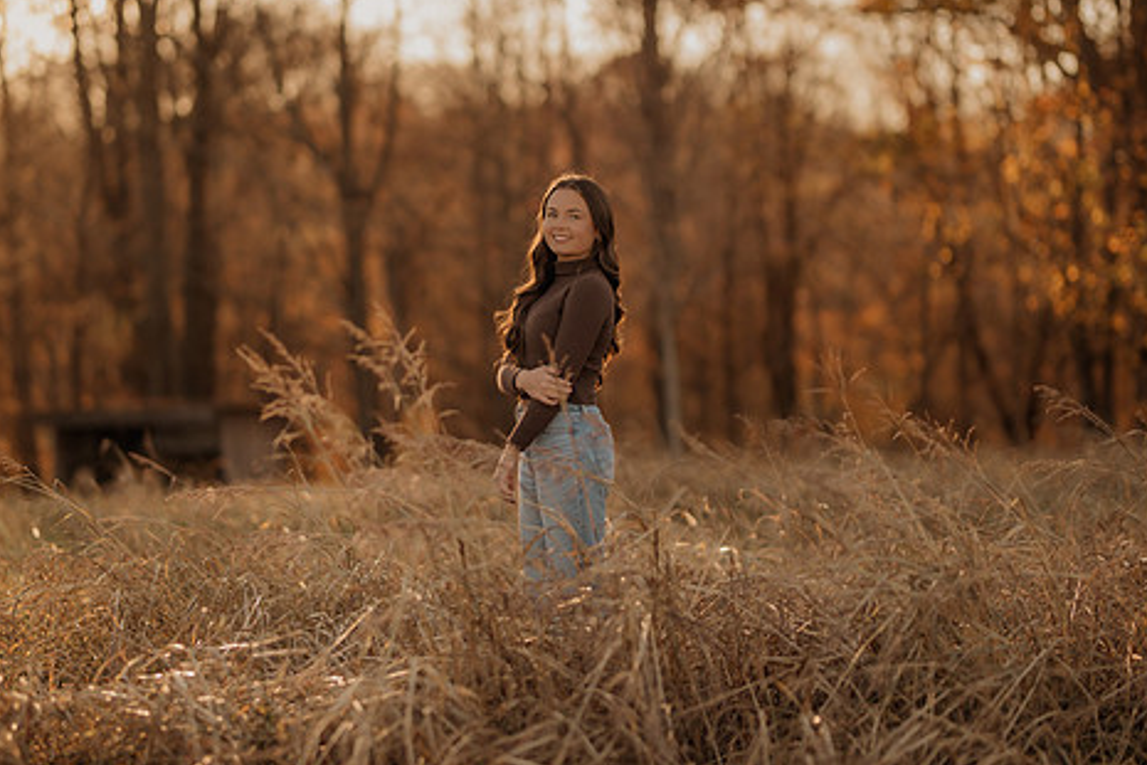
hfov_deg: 19.3
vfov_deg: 12.9
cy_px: 325
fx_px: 3377
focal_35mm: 106
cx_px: 488
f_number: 1.4
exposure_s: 1/1600
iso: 200
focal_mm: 85
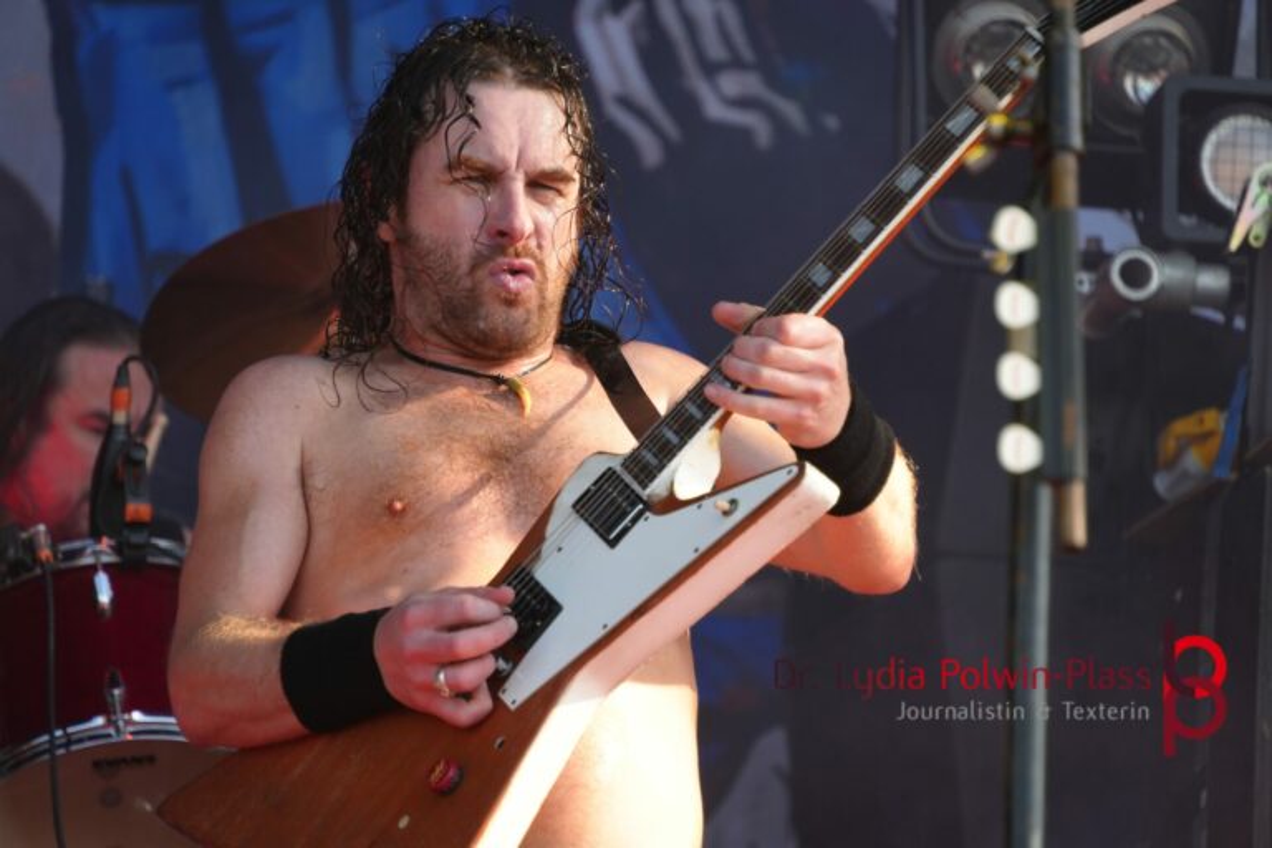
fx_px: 10175
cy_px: 424
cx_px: 636
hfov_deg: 7.2
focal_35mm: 288
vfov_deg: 4.8
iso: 400
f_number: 6.3
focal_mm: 192
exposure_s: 1/320
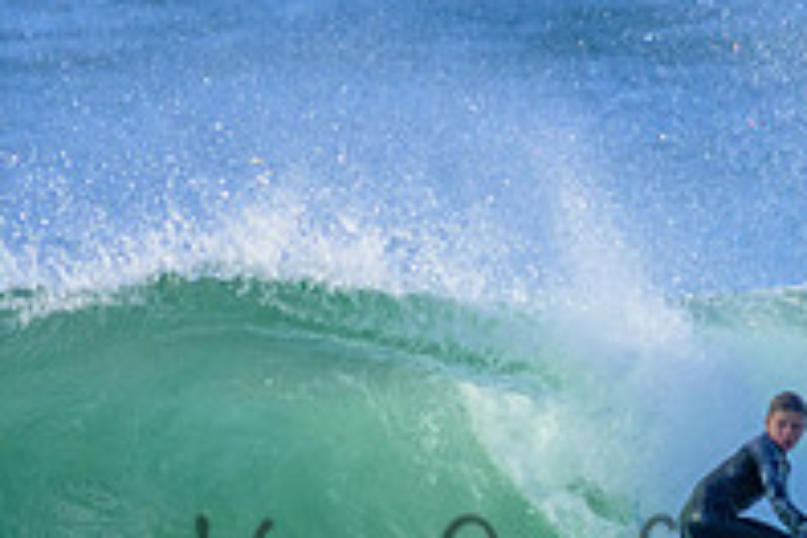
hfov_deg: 0.9
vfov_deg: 0.6
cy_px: 544
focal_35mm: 2346
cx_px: 615
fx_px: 52585
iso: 2500
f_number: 11
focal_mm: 800
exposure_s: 1/2000
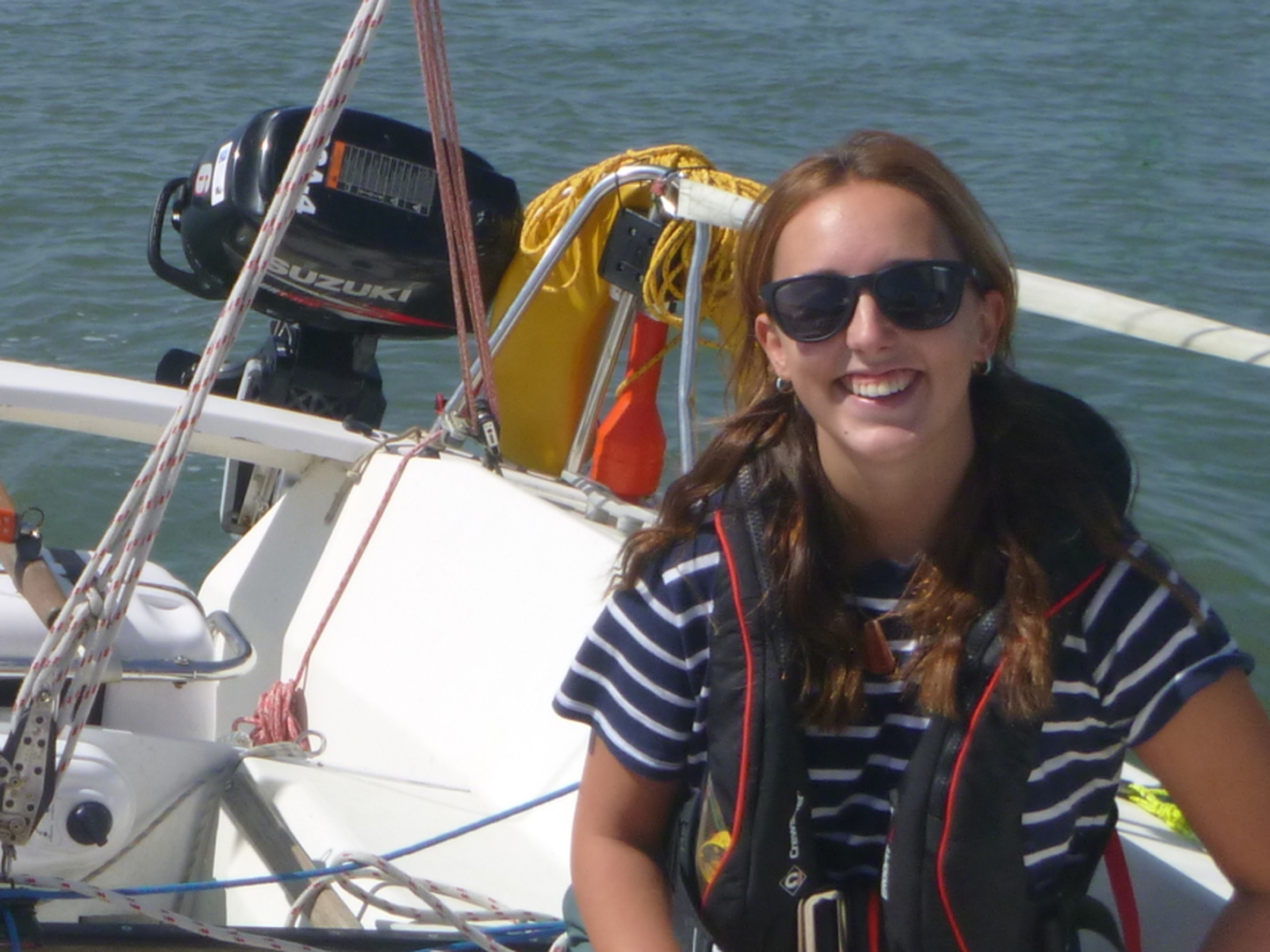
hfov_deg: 24.8
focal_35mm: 74
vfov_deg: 19.8
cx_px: -60
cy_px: 286
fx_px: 2715
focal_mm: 4.5
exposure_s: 1/800
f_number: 3.9
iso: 100
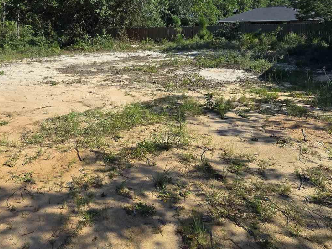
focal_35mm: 26
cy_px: 24
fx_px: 249
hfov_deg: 66.8
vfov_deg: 47.5
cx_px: 136
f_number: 2.2
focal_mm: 2.2
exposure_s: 1/2005
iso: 50
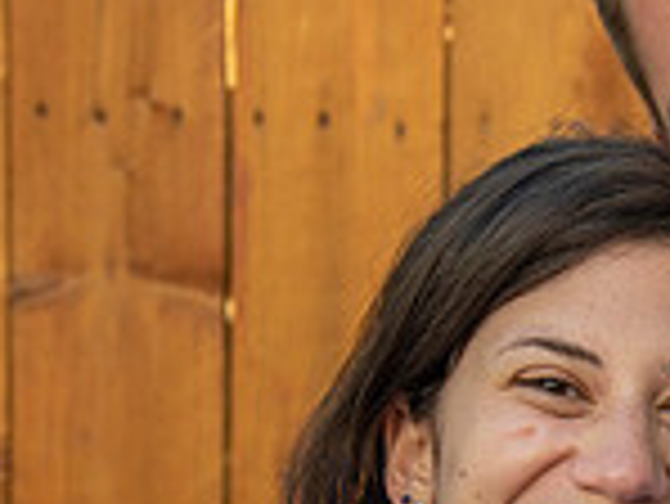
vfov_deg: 7.6
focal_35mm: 195
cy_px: 574
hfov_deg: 9.9
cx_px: 886
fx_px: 3777
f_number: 4
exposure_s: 1/320
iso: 125
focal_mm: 52
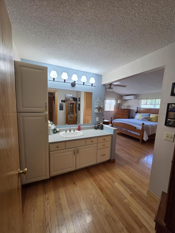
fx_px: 88
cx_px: 88
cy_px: 116
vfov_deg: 106.2
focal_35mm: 13
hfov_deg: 89.9
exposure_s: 1/60
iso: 200
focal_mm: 2.2
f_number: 2.2
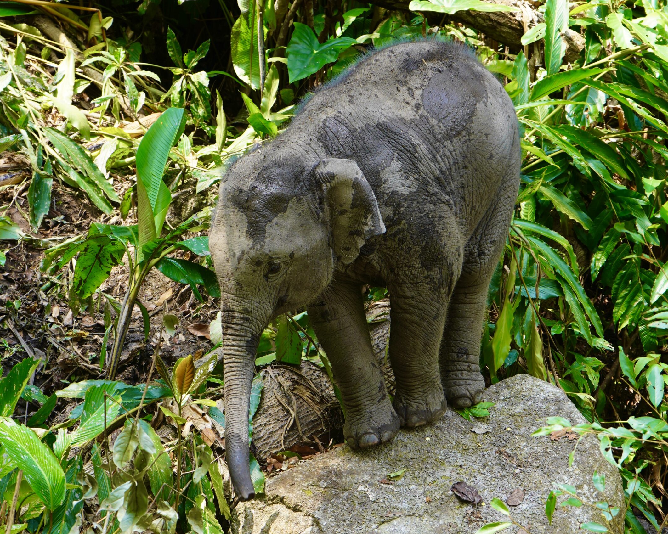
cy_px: 268
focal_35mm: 77
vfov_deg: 19.9
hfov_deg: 24.8
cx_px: 351
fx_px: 1522
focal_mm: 68
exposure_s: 1/80
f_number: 5.6
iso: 160
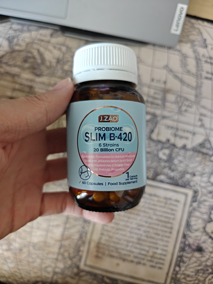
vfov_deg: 73.9
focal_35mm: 23
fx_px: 189
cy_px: 142
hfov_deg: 58.9
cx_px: 106
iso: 1600
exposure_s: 1/200
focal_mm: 6.06
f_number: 1.6
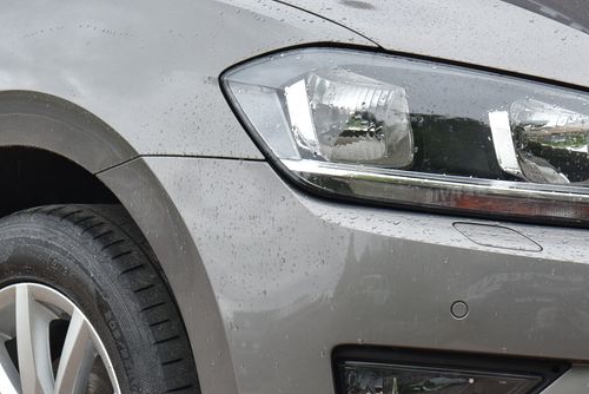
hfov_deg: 8.4
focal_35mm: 246
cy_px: 309
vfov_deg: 5.6
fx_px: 4027
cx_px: 205
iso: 500
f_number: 5.6
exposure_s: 1/125
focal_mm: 120
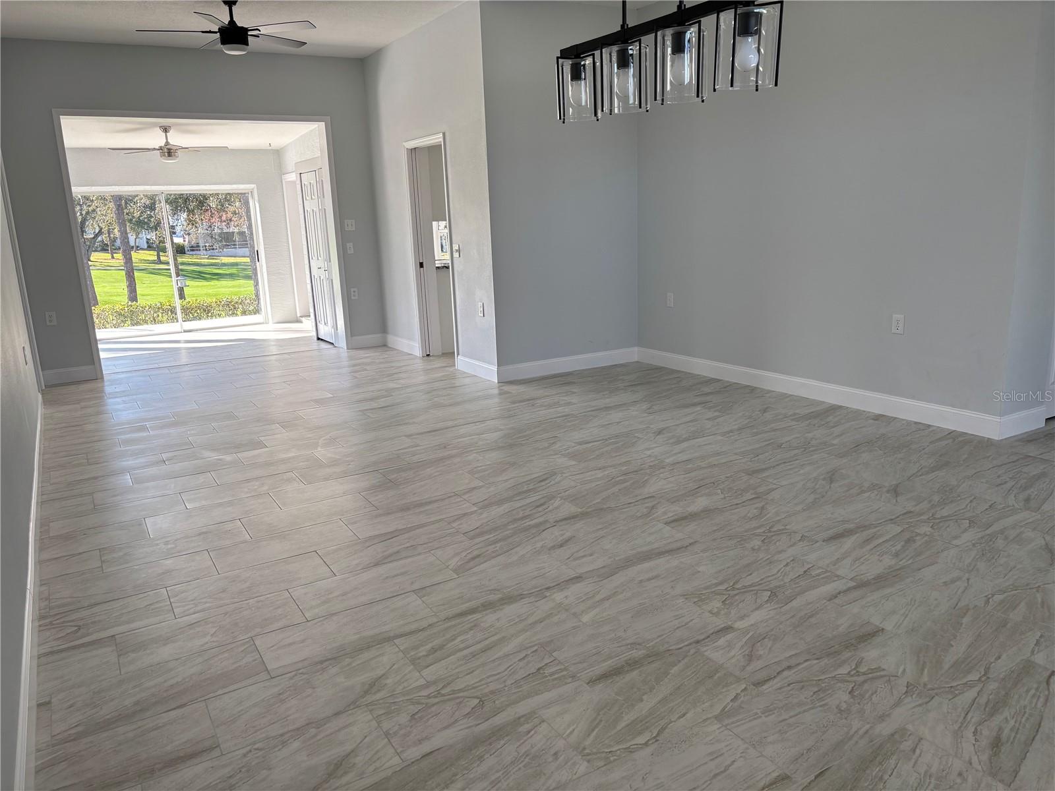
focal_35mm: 26
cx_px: 528
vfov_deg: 53.1
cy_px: 396
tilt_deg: -12.4
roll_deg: +2.1
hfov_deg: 67.3
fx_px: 792
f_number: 1.6
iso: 50
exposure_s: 1/198
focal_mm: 5.96
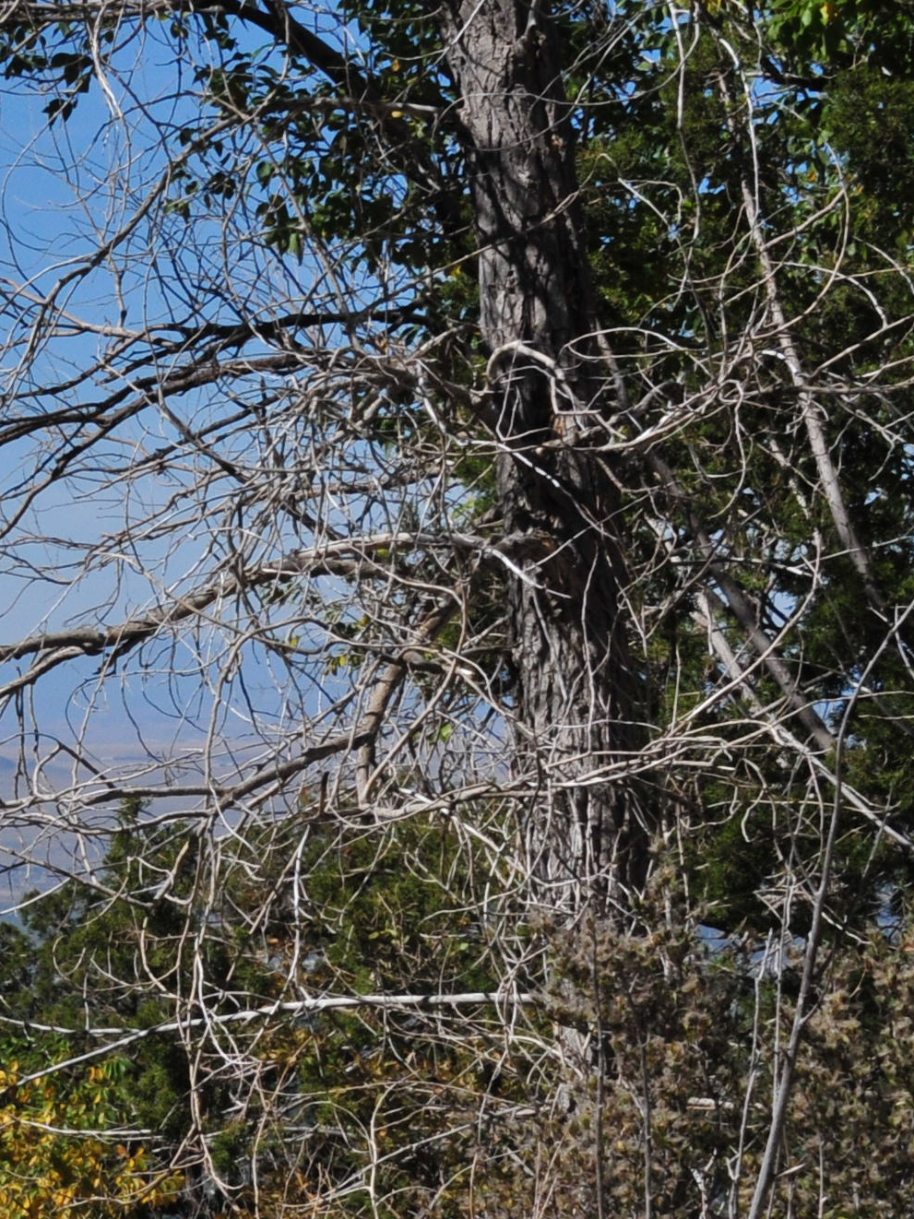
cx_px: -730
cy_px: 966
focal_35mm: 215
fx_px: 7572
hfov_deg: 6.7
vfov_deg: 9.2
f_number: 13
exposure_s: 1/640
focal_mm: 46
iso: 320
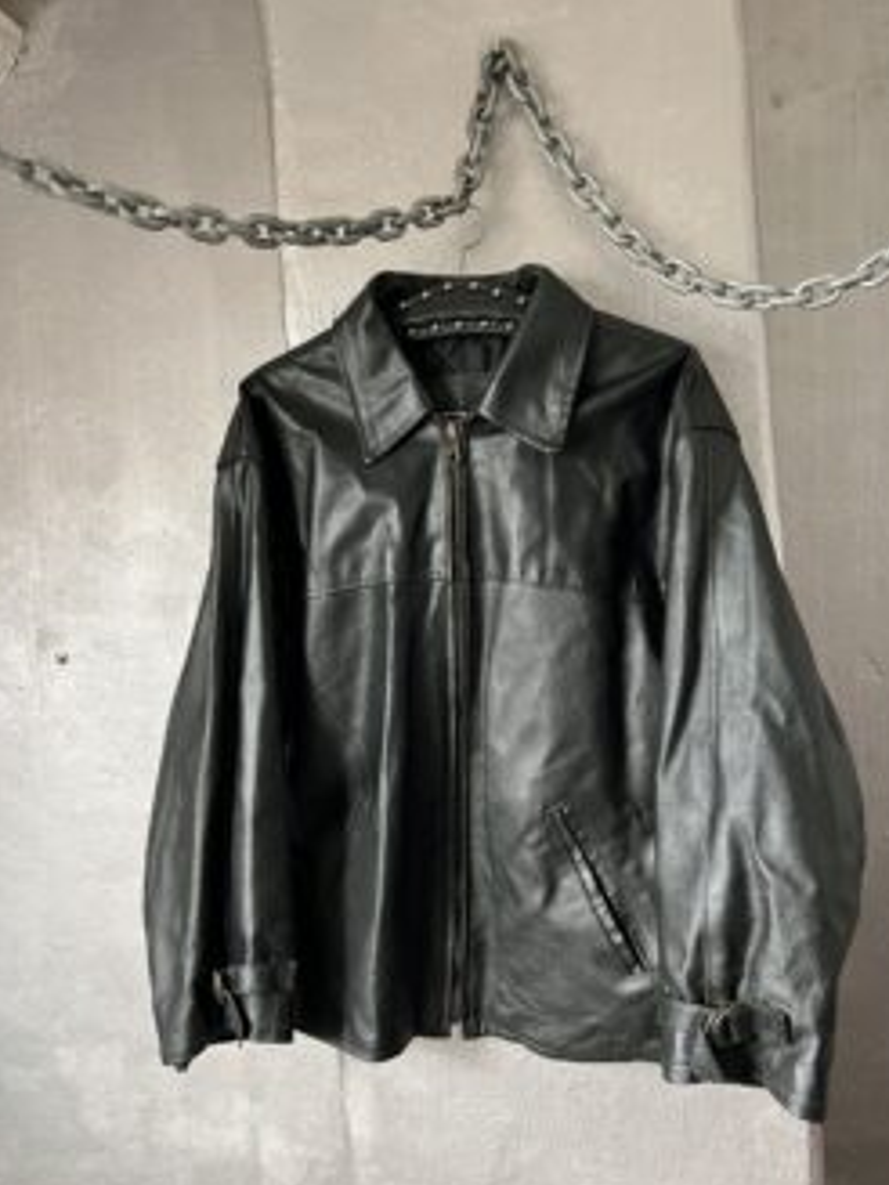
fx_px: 959
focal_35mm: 28
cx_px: 439
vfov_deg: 63.4
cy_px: 573
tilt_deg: -2.9
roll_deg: +2.3
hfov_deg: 49.7
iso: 200
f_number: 1.5
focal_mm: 5.7
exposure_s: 1/60
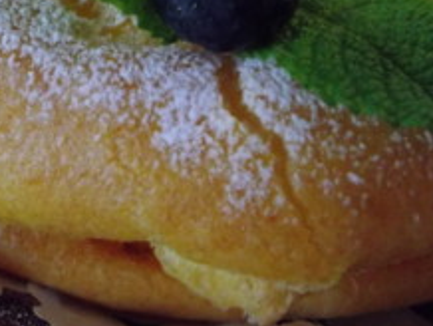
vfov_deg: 21.8
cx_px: 87
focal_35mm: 66
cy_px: 28
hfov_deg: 28.7
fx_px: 826
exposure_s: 1/50
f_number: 3.5
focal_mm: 5.8
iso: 747
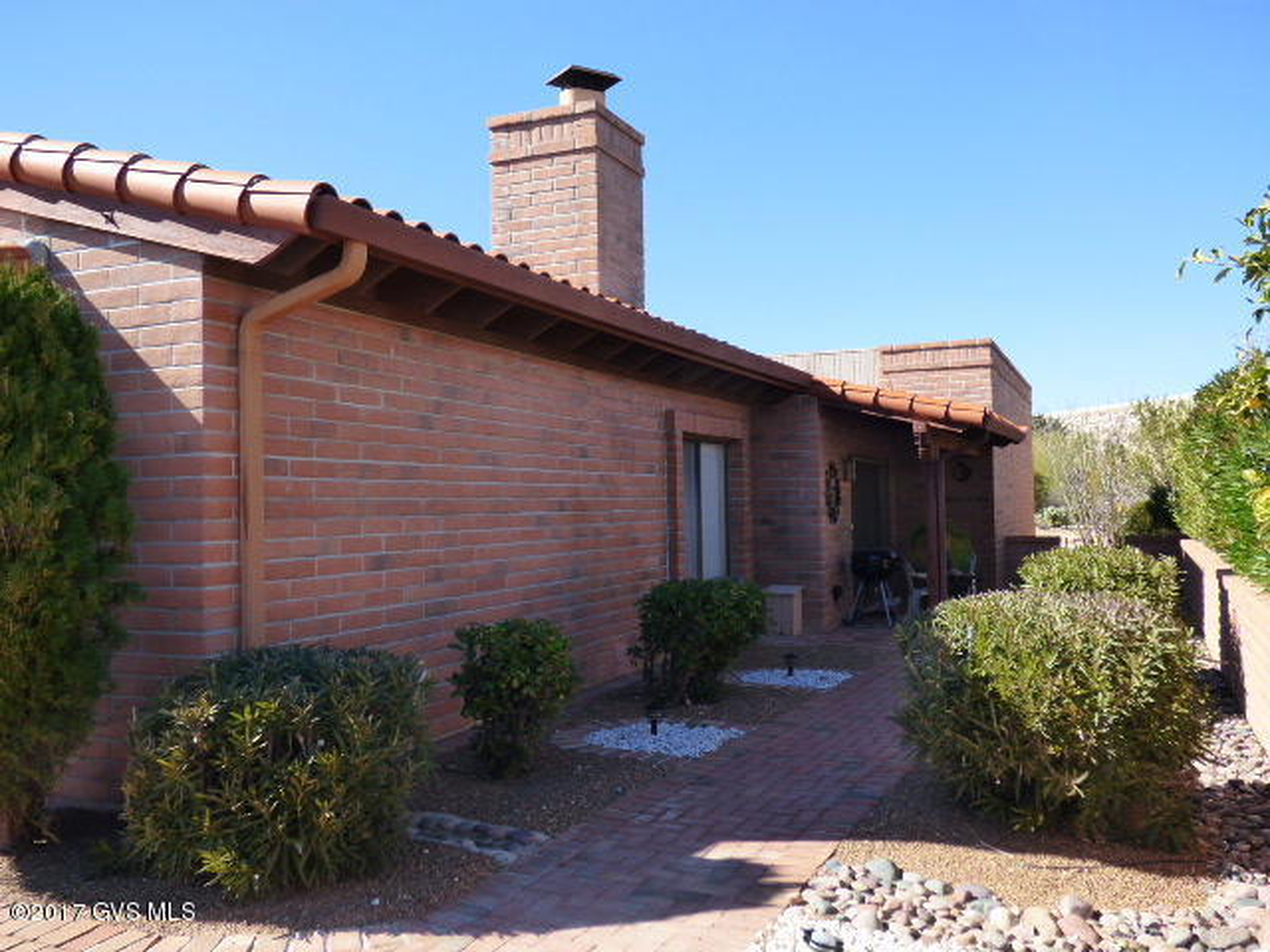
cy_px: 476
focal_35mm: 30
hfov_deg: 60.0
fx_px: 1101
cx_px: 635
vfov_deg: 46.8
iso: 200
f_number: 3.3
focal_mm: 5.29
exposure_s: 1/800
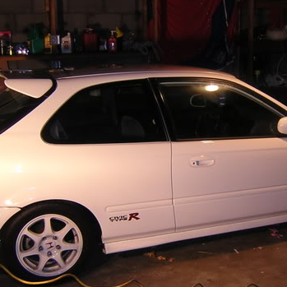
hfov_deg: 31.5
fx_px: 507
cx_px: 174
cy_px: 158
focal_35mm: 54
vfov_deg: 31.6
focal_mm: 4.7
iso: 100
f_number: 2.6
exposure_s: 1/30
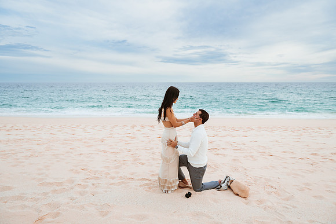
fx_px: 227
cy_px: 112
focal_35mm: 24
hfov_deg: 73.0
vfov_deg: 52.5
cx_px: 167
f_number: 2.8
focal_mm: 24
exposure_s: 1/4000
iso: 250
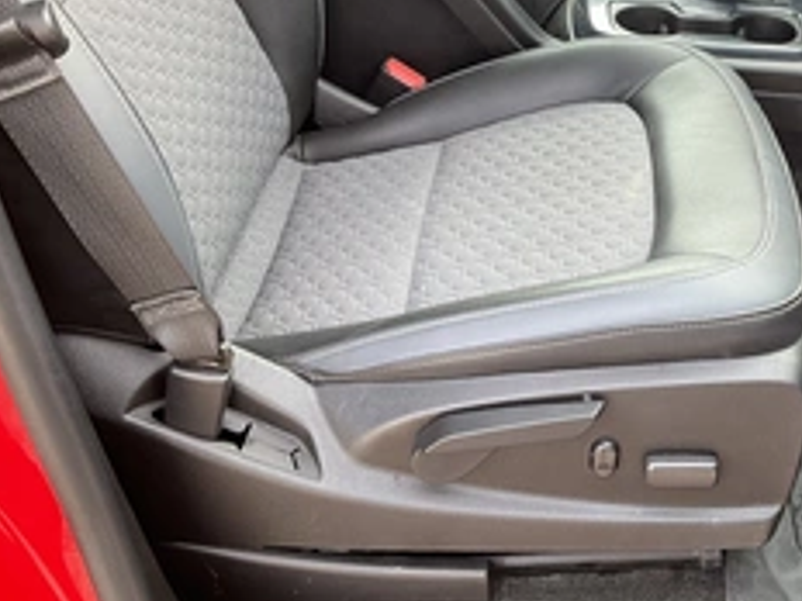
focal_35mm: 50
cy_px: 207
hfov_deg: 36.8
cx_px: 643
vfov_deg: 28.9
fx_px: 1158
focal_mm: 3
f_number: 1.8
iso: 40
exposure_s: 1/122
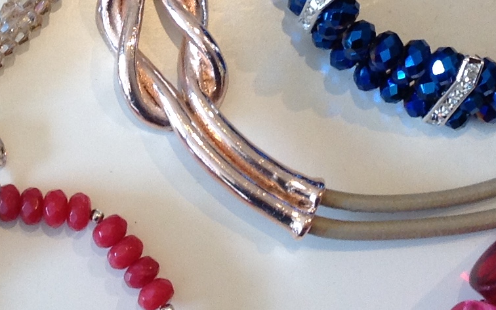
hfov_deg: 16.1
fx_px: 1717
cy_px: -100
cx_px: 6
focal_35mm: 127
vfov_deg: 10.1
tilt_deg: -76.3
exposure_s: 1/60
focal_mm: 4.28
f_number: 2.4
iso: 64
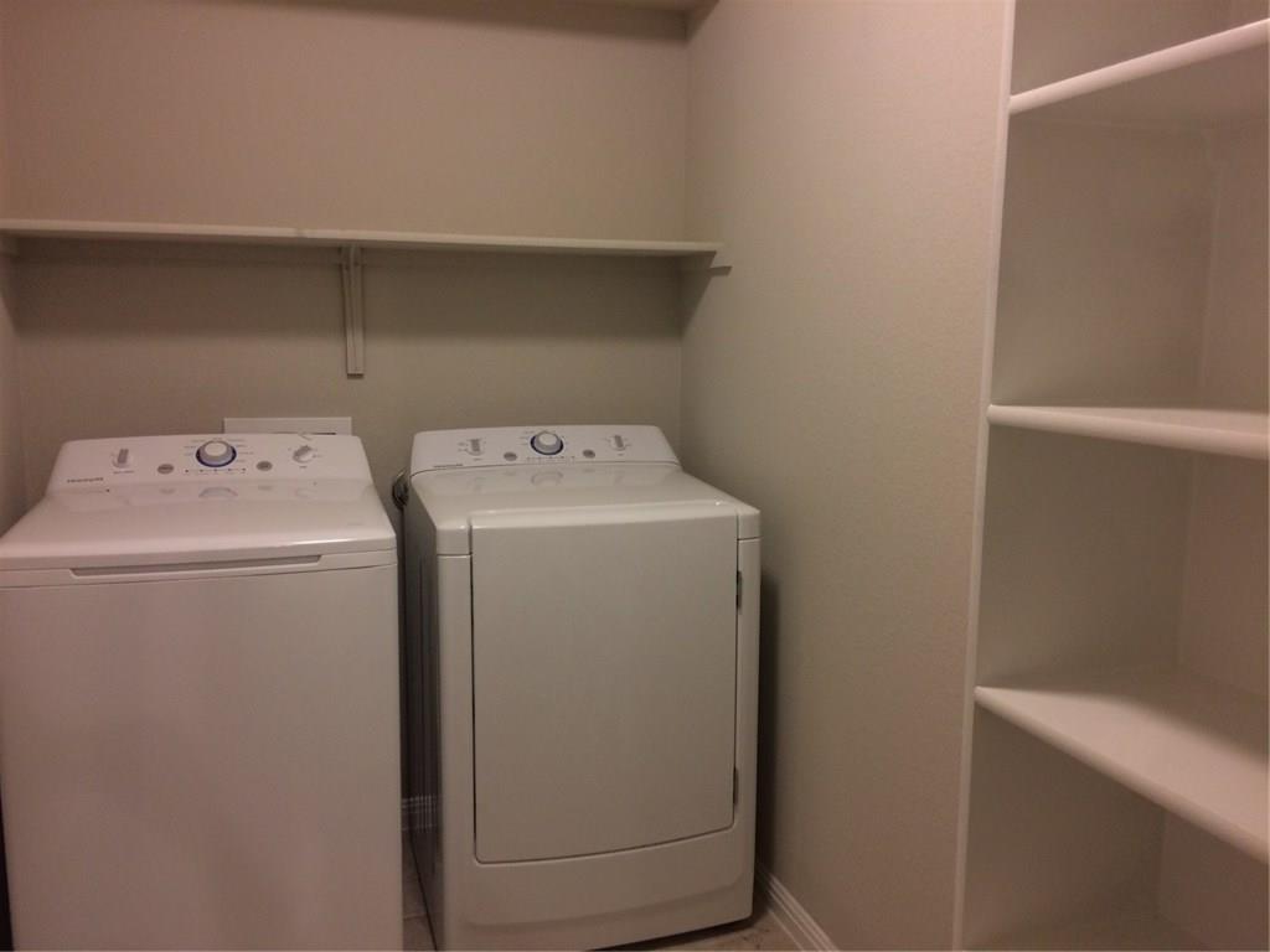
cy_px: 476
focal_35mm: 29
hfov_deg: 61.7
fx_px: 1064
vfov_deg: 48.2
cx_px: 635
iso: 125
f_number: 2.2
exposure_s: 1/30
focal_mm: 4.15
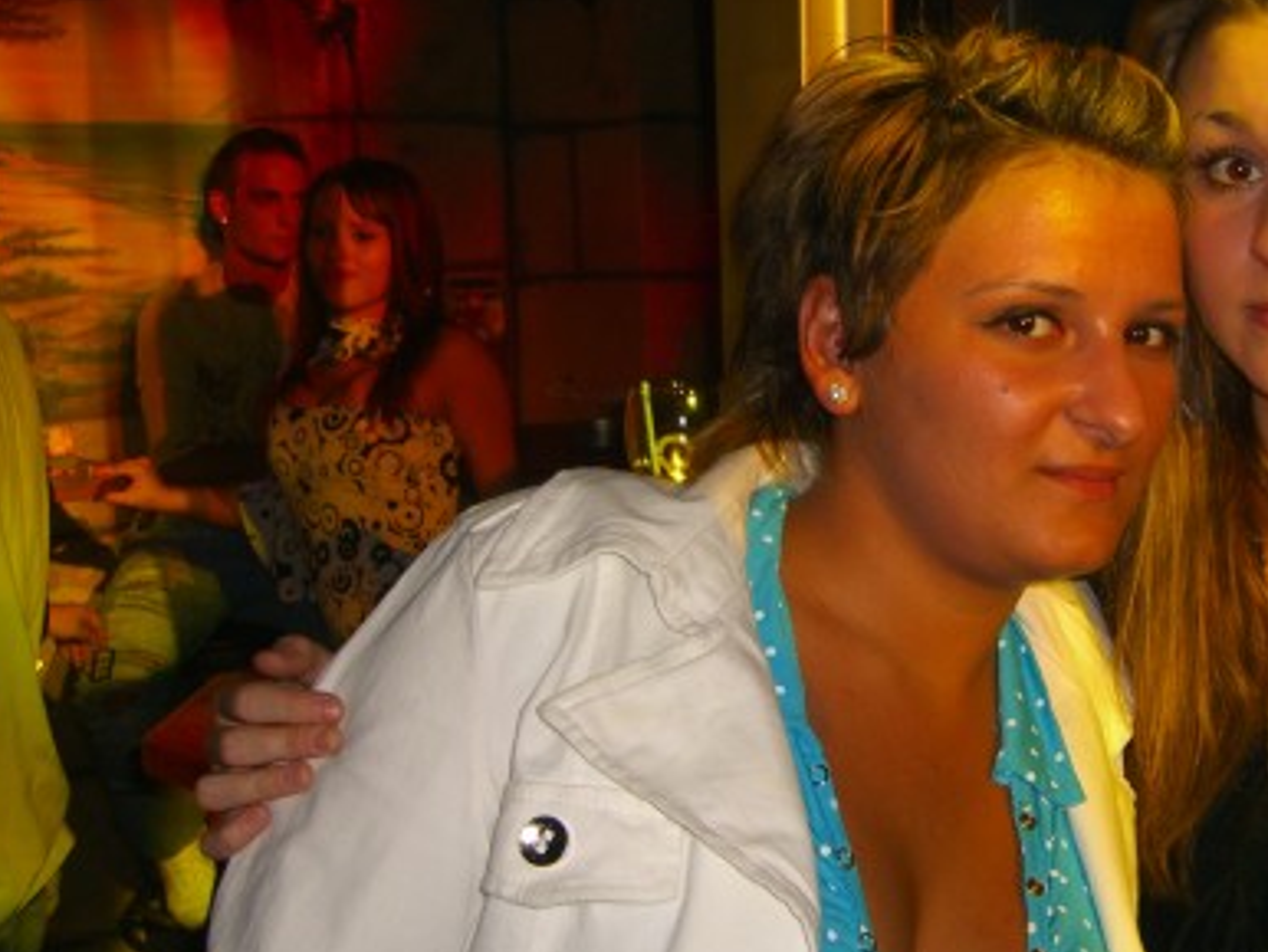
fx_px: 2163
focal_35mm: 59
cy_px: 453
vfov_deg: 24.8
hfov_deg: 32.1
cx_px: 943
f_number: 2.8
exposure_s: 1/60
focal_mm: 7.9
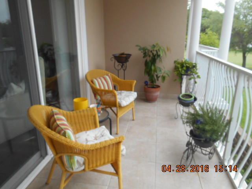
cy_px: 94
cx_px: 126
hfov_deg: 67.3
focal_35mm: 26
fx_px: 189
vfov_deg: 53.1
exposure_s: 1/125
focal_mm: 4.7
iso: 80
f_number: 3.4
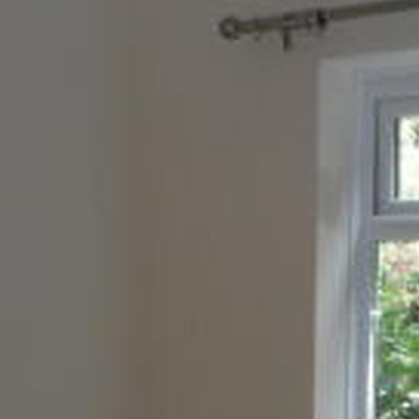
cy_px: 494
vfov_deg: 18.2
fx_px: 1246
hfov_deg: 18.9
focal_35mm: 91
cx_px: 344
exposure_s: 1/39
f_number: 4.1
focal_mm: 4.3
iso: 100
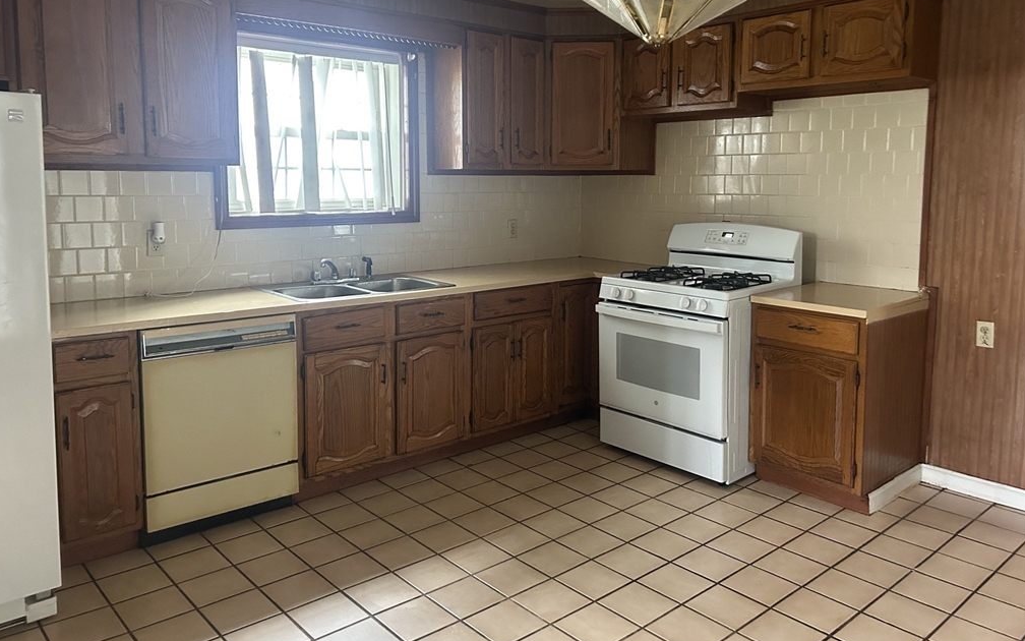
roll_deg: -0.8
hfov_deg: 66.5
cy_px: 260
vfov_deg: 44.3
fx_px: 782
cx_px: 510
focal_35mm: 28
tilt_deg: -6.6
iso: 500
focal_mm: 5.7
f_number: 1.5
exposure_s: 1/48
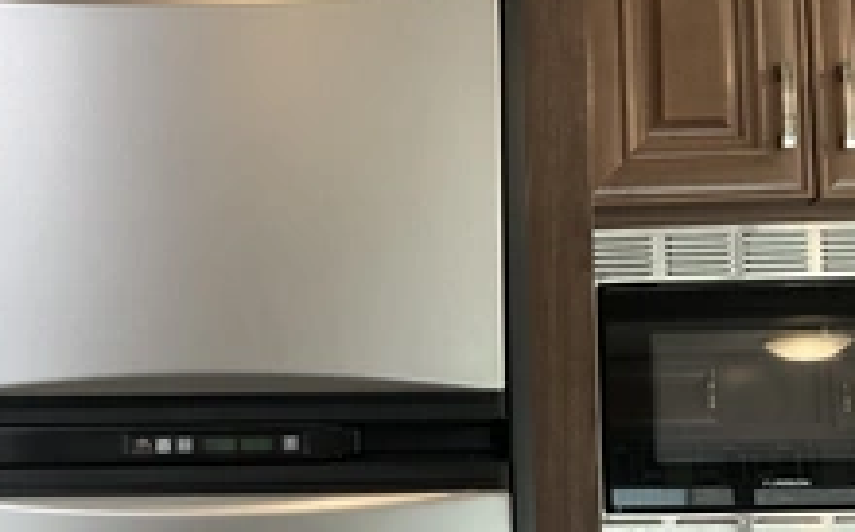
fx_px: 1304
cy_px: 431
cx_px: 256
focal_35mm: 56
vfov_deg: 22.7
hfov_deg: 35.8
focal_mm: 3
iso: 64
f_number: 1.8
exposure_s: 1/68
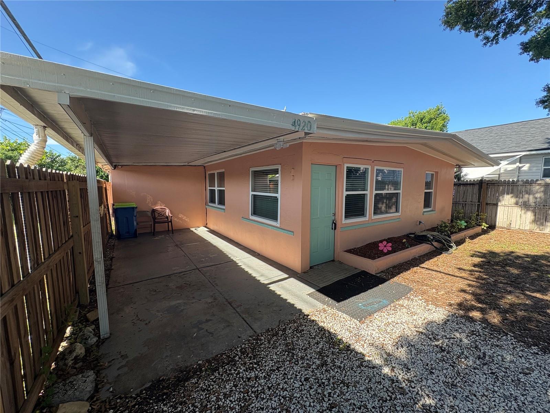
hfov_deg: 102.1
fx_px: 222
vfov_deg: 85.7
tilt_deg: -3.6
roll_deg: +0.6
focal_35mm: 14
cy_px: 206
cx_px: 275
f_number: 2.2
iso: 64
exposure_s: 1/283
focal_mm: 2.22
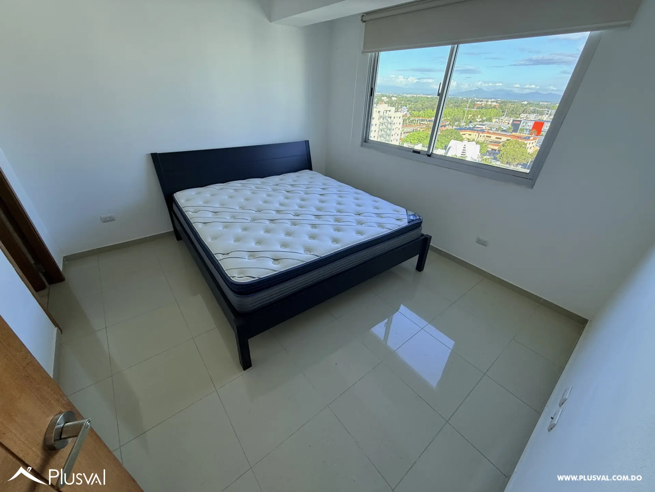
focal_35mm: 14
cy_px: 246
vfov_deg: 85.7
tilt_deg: -30.3
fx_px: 265
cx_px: 328
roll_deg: -2.8
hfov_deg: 102.1
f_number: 2.2
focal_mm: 2.22
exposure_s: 1/118
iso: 50
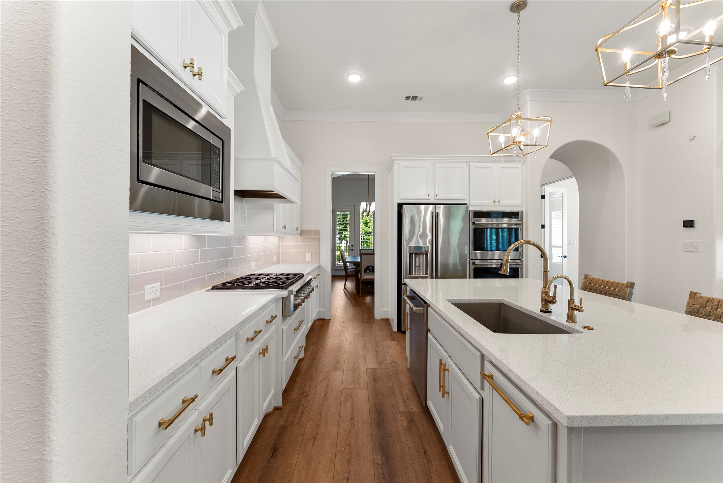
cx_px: 362
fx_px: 281
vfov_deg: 81.3
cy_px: 242
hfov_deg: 104.2
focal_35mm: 14
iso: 800
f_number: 8
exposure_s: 1/15
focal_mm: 14
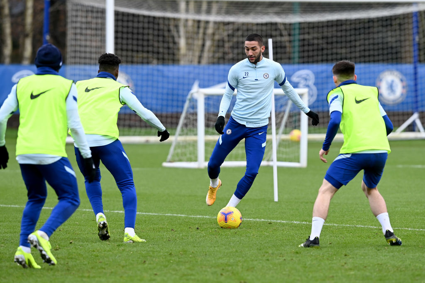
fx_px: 4723
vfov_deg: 3.4
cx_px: 212
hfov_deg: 5.2
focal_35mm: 400
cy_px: 142
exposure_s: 1/2000
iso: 1000
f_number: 5
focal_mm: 400
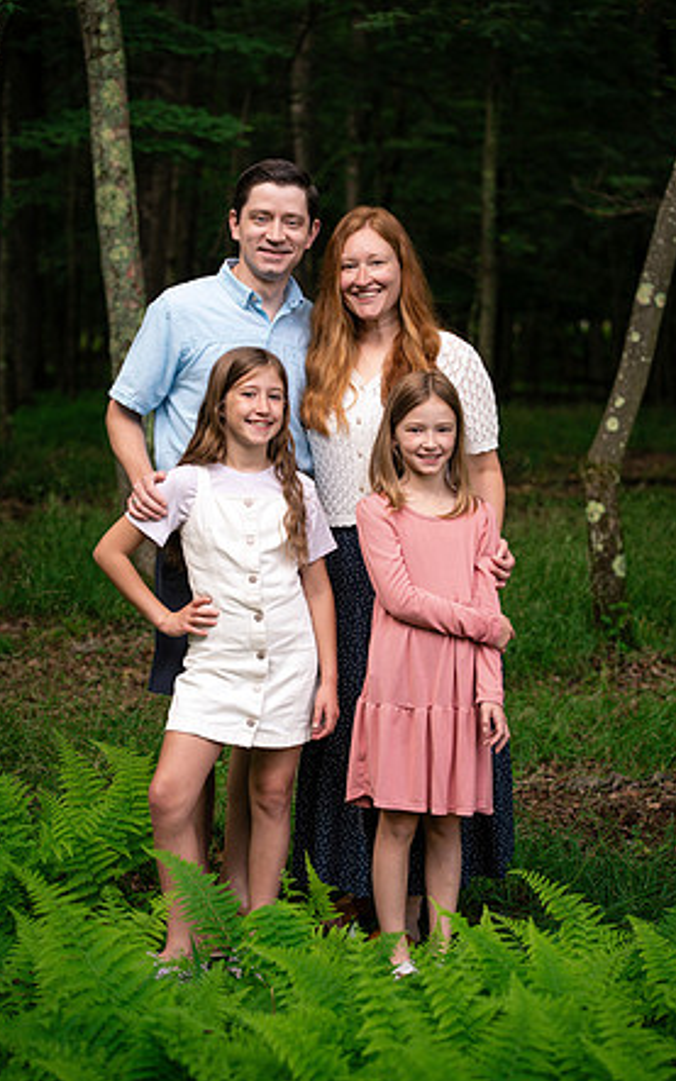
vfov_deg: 23.5
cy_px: 544
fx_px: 2593
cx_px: 349
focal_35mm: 88
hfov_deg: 14.9
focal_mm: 85
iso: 200
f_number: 4
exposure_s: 1/250
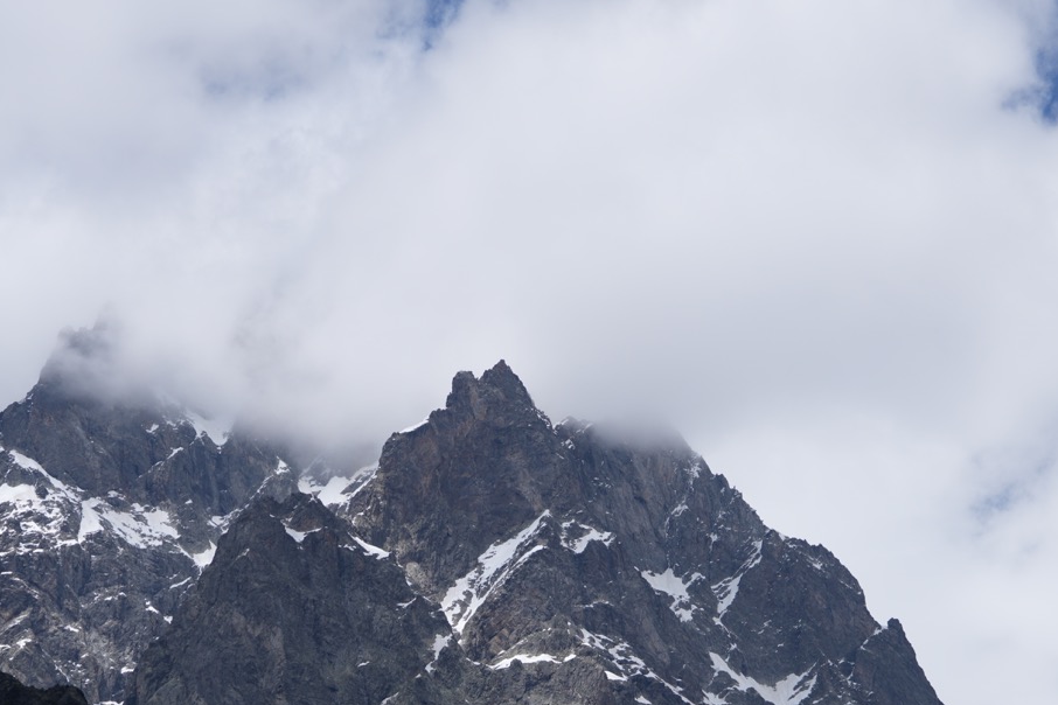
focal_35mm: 139
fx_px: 4085
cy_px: 448
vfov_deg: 9.9
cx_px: 649
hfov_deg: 14.7
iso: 100
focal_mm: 70
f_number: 2.8
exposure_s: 1/4000
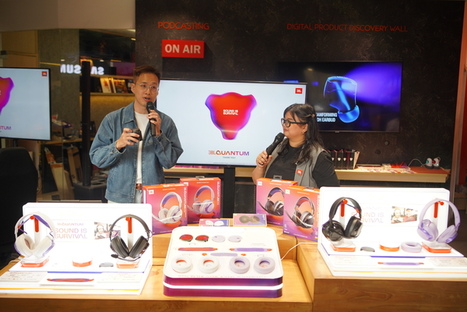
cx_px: 234
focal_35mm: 35
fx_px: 454
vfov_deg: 37.9
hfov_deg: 54.4
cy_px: 156
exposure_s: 1/125
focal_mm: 35
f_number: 2.8
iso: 320
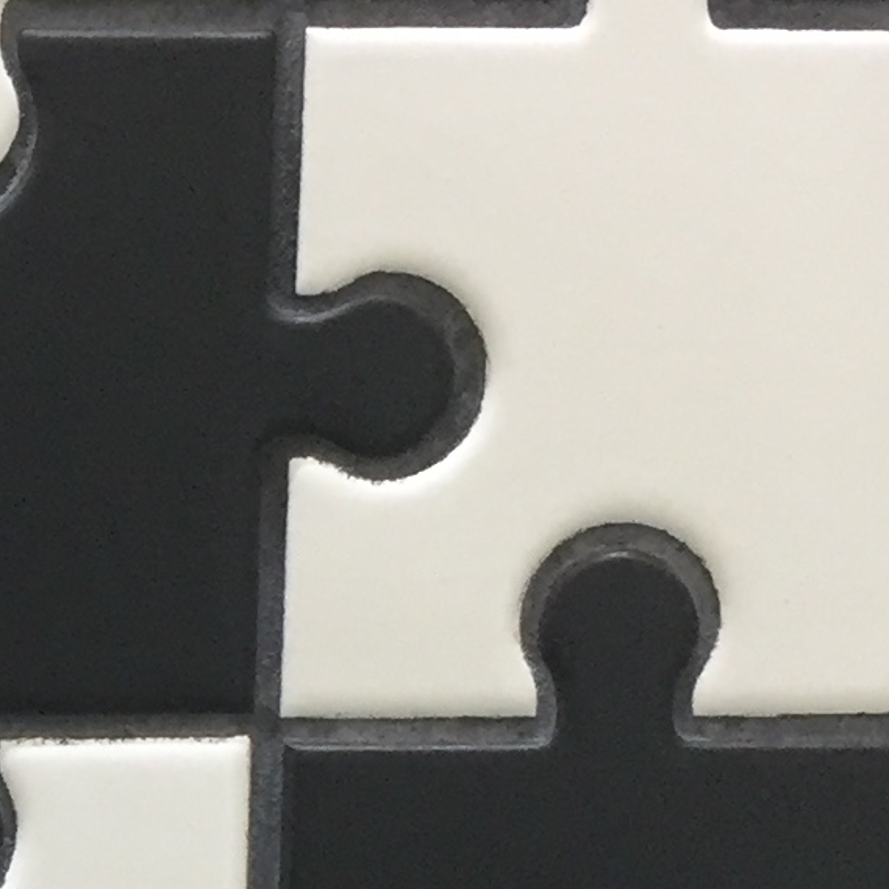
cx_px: -798
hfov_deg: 11.0
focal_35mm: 147
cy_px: 1251
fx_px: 4271
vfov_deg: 11.5
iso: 64
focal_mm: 4.15
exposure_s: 1/33
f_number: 2.2
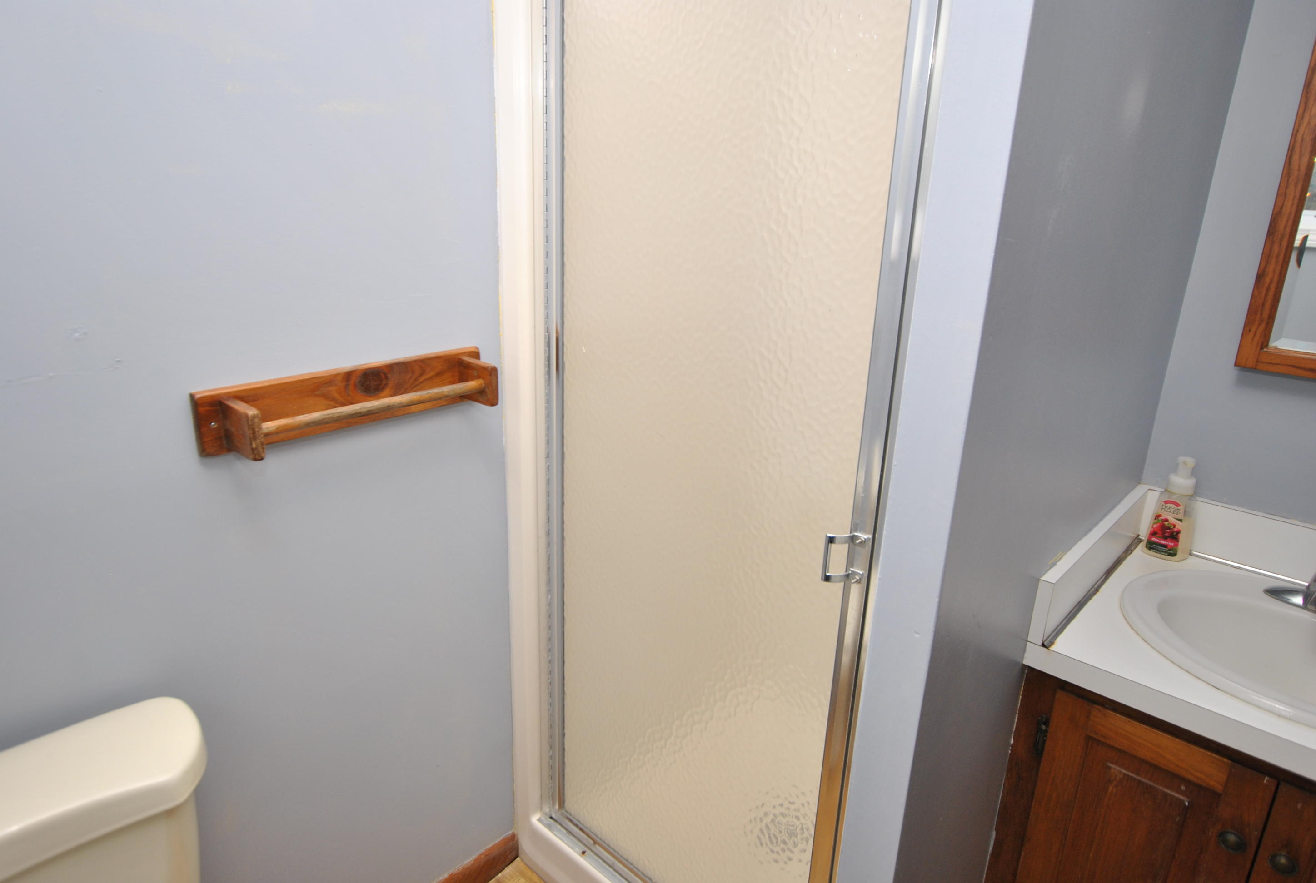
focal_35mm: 22
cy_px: 442
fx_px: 824
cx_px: 658
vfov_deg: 56.4
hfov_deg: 77.2
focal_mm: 15
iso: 200
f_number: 4
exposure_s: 1/60
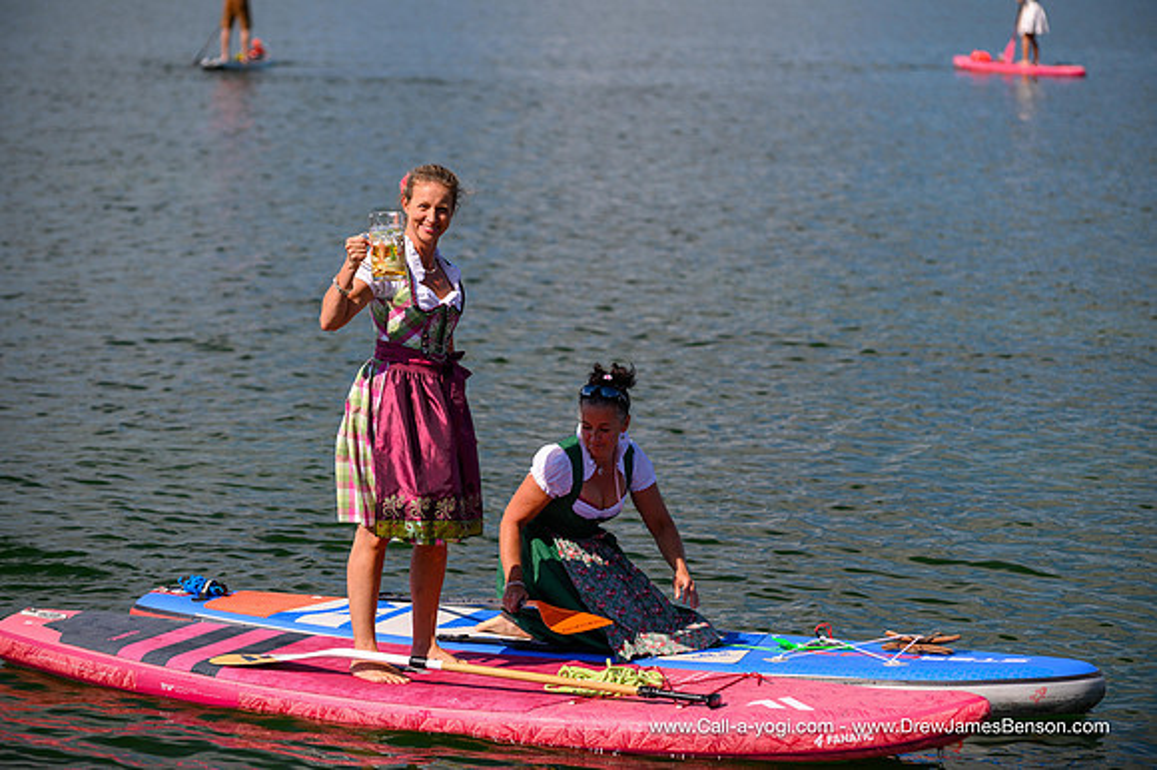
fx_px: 4336
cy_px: 385
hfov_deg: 15.2
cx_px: 578
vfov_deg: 10.1
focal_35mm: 135
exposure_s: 1/1000
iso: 200
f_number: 4
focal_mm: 135
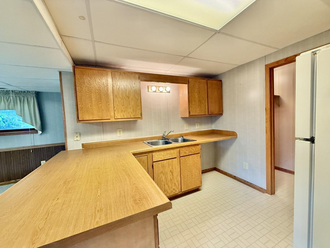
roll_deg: +2.6
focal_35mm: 14
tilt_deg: -1.9
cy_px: 124
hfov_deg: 102.1
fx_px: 133
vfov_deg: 85.7
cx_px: 165
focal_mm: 2.22
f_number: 2.2
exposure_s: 1/120
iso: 320
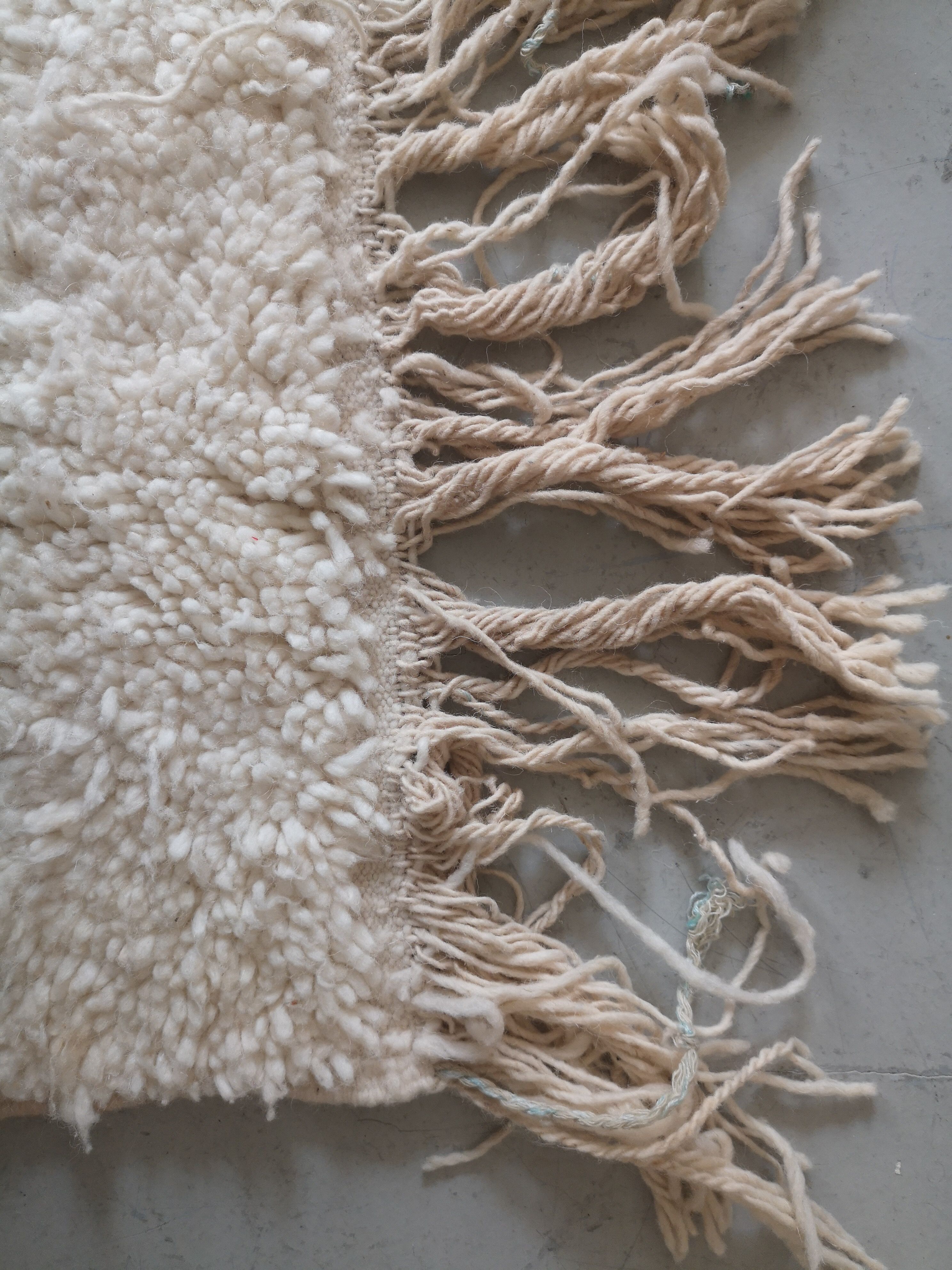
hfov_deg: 51.4
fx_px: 990
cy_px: 635
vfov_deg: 65.3
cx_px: 476
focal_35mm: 27
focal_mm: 3.95
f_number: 1.8
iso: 100
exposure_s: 1/50
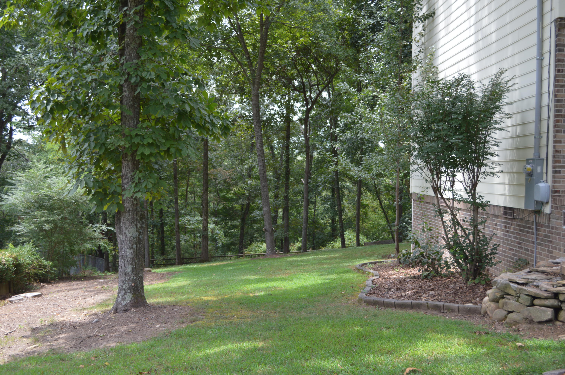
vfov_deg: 36.8
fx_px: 564
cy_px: 188
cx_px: 282
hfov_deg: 53.2
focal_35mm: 36
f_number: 4
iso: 100
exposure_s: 1/100
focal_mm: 24
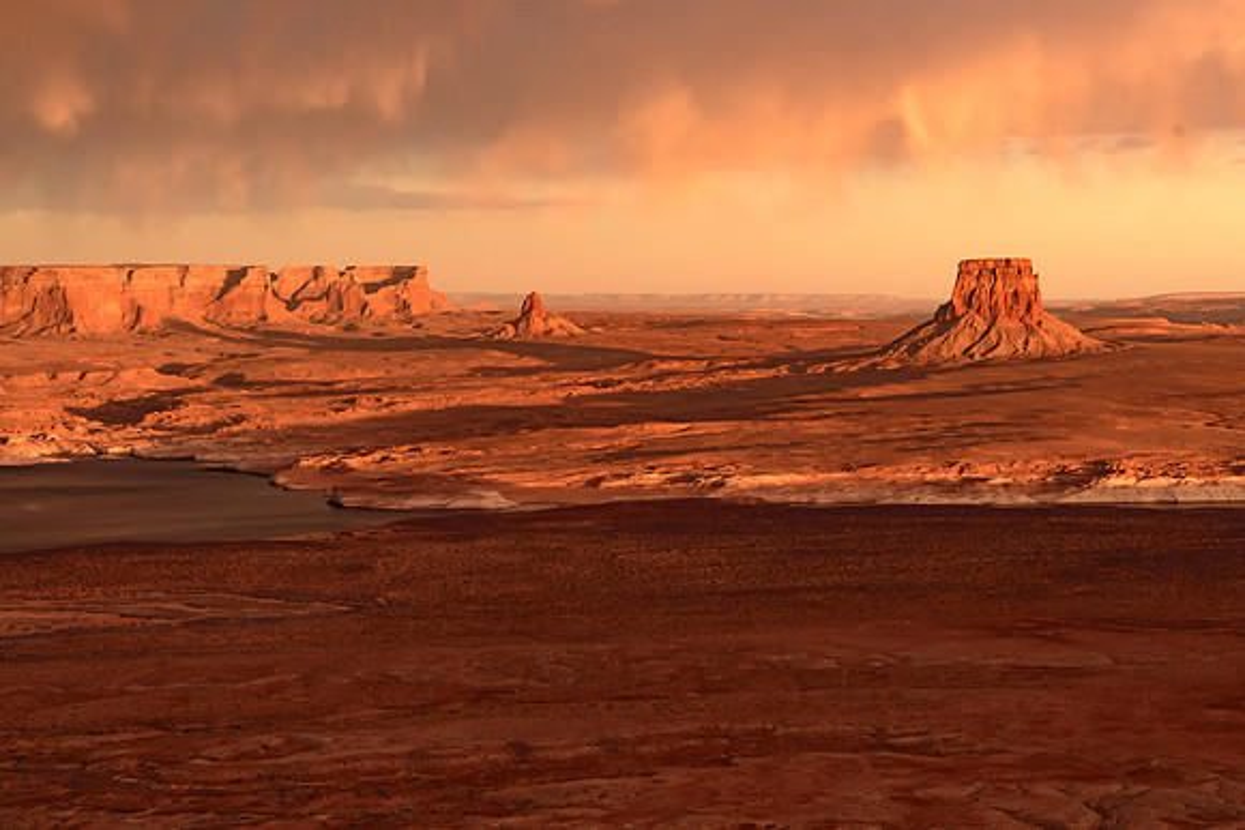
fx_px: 3217
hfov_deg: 21.9
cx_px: 622
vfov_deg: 14.7
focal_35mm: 93
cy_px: 415
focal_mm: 62
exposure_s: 1/25
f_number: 11
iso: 640
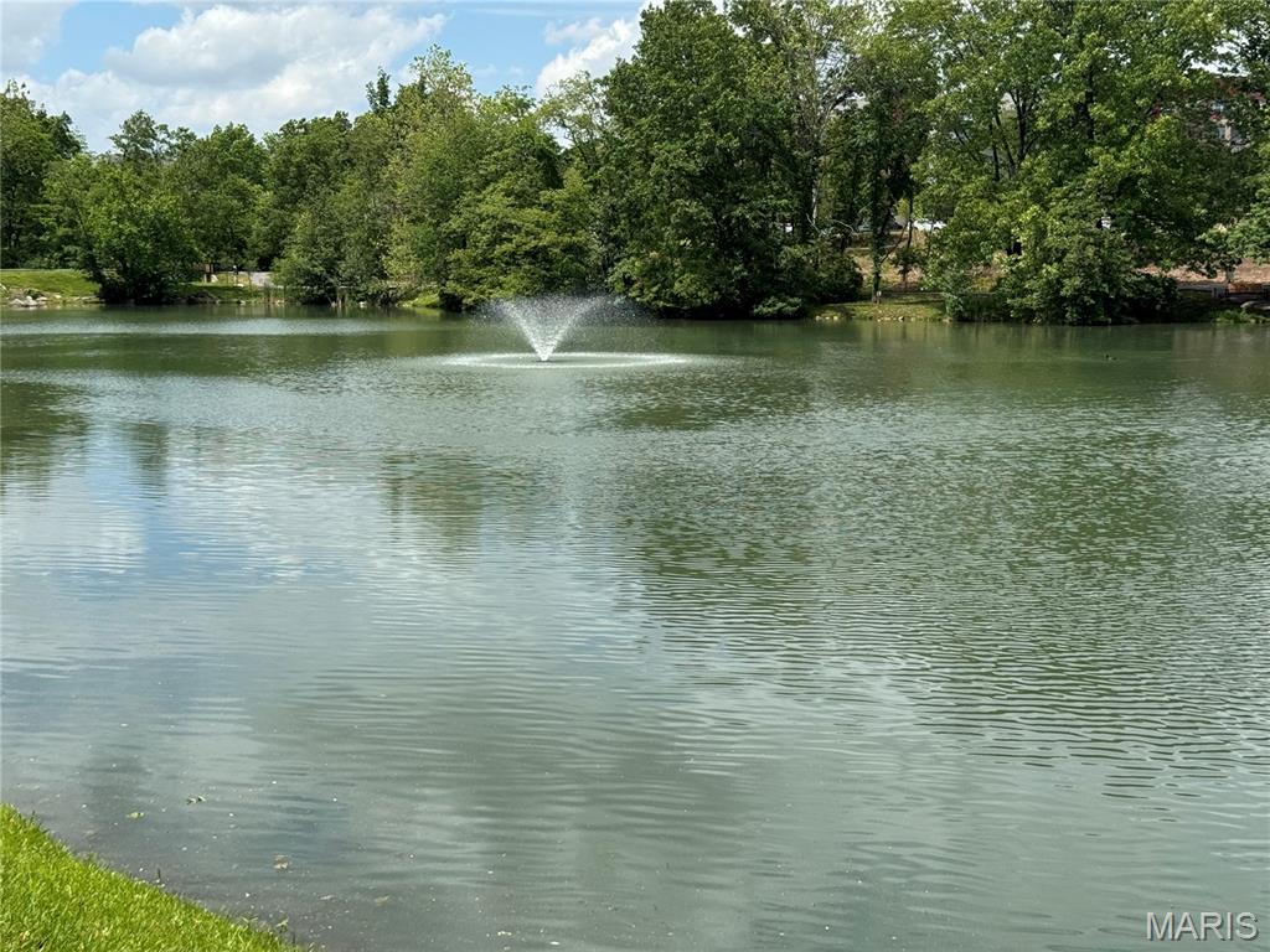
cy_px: 476
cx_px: 635
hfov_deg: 39.7
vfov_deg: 30.3
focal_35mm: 48
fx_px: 1761
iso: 64
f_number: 1.78
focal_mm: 6.76
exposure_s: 1/4608
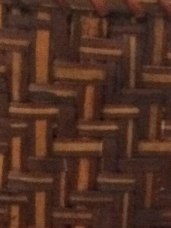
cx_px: 131
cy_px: 263
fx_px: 1034
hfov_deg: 9.4
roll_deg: -2.9
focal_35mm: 157
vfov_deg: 12.3
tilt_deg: -22.9
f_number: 2.2
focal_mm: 4.15
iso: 640
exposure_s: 1/17
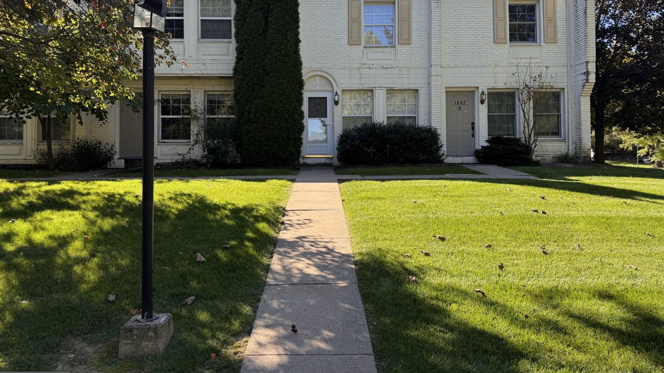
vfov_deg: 42.6
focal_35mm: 27
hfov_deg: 69.9
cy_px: 142
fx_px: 475
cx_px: 329
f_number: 1.78
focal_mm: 6.76
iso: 80
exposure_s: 1/952
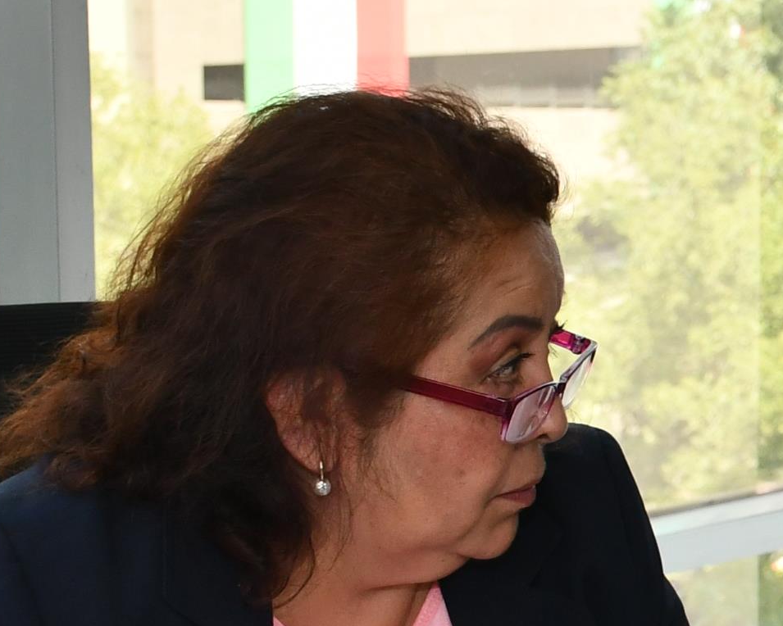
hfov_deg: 11.3
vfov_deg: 9.6
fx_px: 3708
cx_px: 1349
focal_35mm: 160
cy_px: 497
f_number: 5.6
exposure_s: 1/50
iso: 640
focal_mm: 26
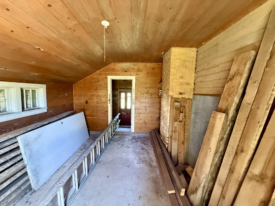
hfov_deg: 102.1
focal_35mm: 14
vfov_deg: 85.7
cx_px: 138
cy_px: 103
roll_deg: -1.7
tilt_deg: -5.9
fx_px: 111
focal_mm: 2.22
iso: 800
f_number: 2.2
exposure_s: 1/60
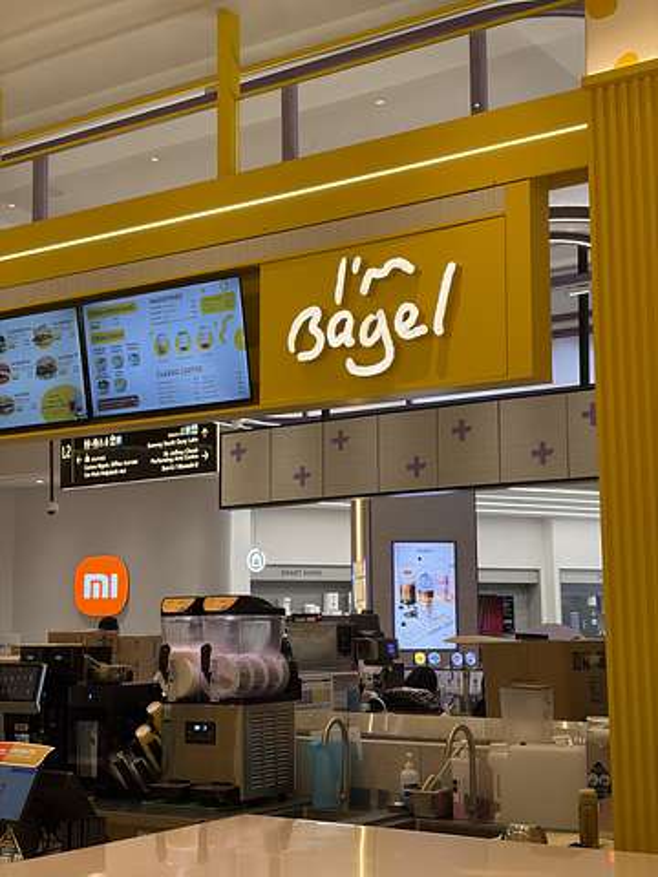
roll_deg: +1.7
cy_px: 438
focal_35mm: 52
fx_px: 1318
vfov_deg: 36.8
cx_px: 329
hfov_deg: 28.0
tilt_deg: +7.6
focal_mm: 5.96
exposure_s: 1/100
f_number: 1.6
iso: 32
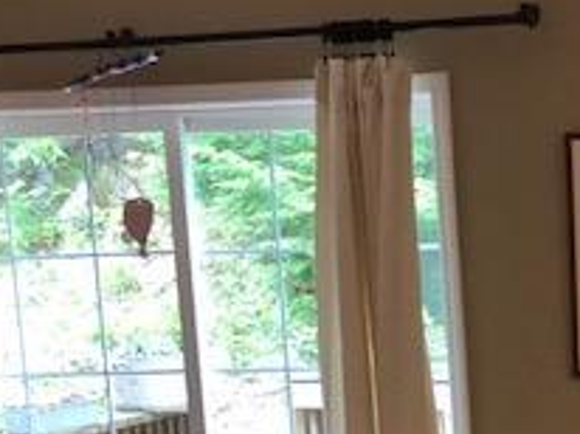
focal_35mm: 87
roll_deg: +1.8
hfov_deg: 21.0
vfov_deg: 16.2
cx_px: 701
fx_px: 1456
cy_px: 530
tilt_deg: -7.6
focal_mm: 3.99
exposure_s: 1/20
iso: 40
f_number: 1.8
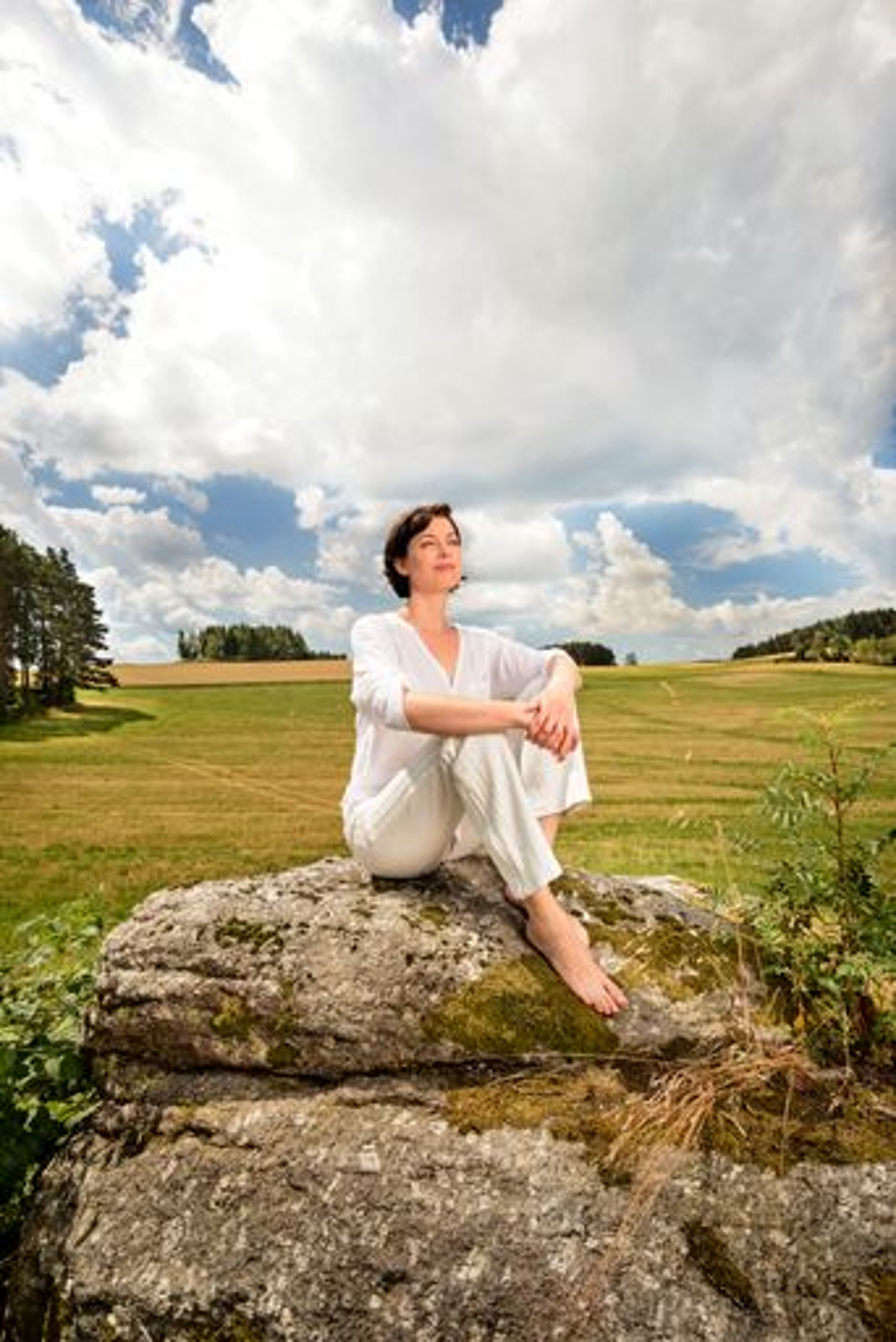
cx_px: 448
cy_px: 671
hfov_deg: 70.5
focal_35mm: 17
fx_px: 634
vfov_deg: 93.2
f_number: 14
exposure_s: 1/200
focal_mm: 17
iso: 125
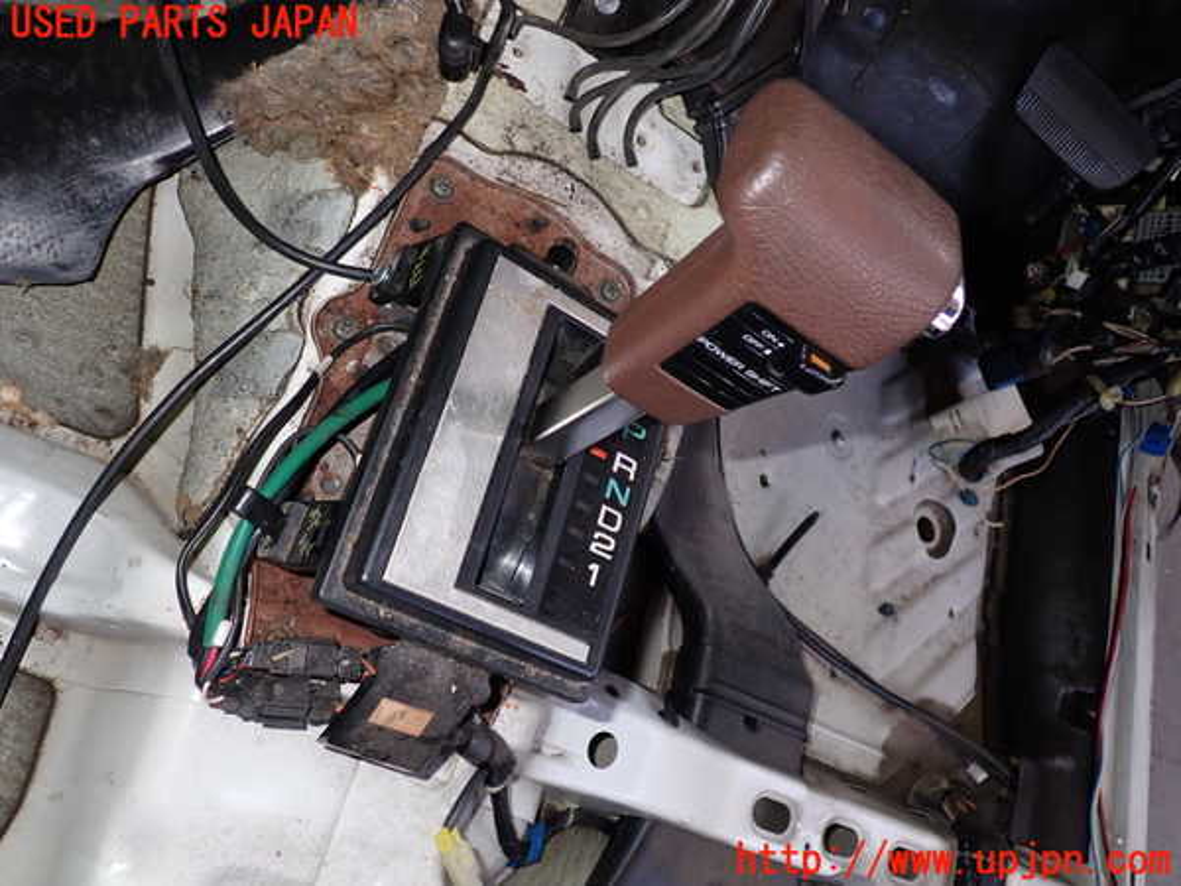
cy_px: 443
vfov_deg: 46.8
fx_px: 1024
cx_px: 590
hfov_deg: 60.0
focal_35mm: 30
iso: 200
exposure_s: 1/30
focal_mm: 5.4
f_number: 6.3
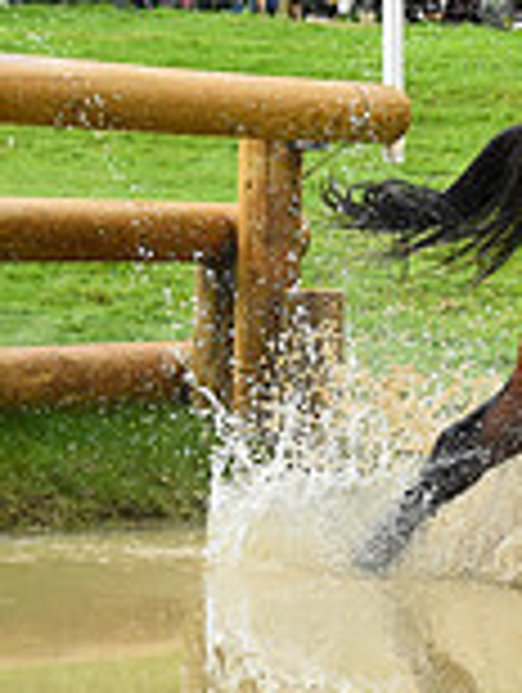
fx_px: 3328
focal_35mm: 166
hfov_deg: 8.5
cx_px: 1076
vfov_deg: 11.9
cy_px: 351
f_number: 4.2
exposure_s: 1/1600
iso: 2000
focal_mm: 46
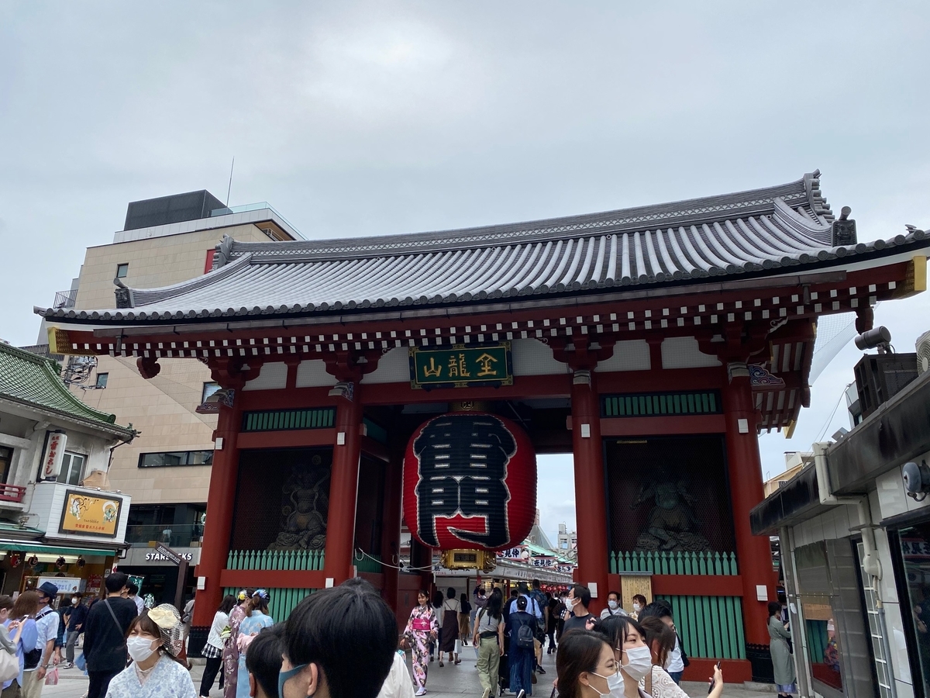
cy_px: 349
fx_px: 699
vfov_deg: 53.1
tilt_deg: +17.4
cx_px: 465
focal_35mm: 26
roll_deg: -1.1
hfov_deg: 67.3
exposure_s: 1/1898
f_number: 1.8
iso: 32
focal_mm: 4.25
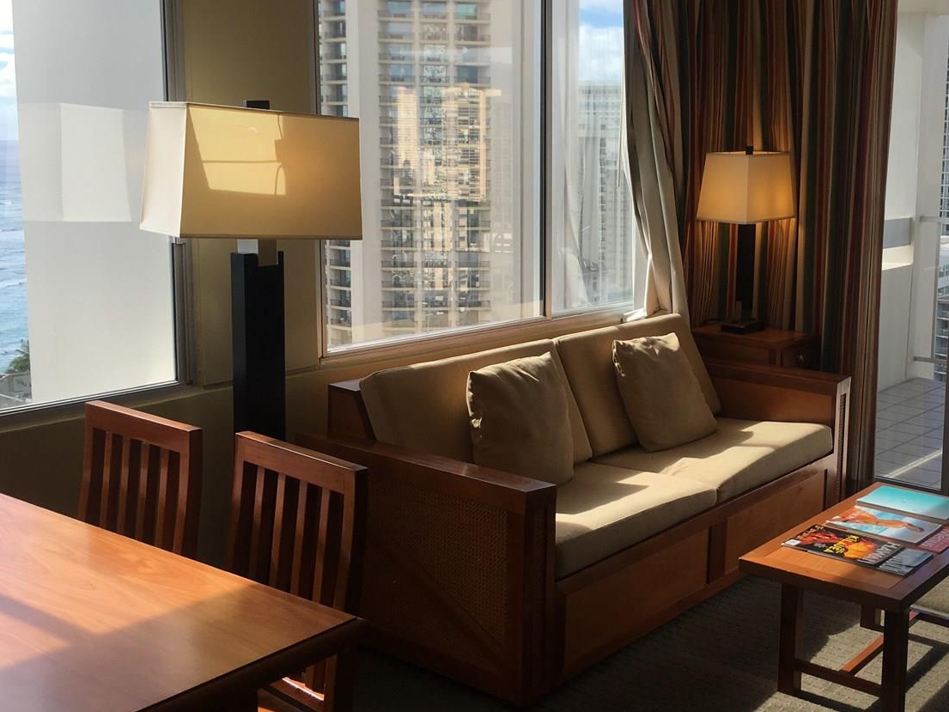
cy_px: 302
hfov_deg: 44.2
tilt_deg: -7.4
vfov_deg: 34.3
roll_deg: -0.7
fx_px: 1152
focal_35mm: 42
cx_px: 619
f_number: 2.2
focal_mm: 4.15
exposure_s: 1/503
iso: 25
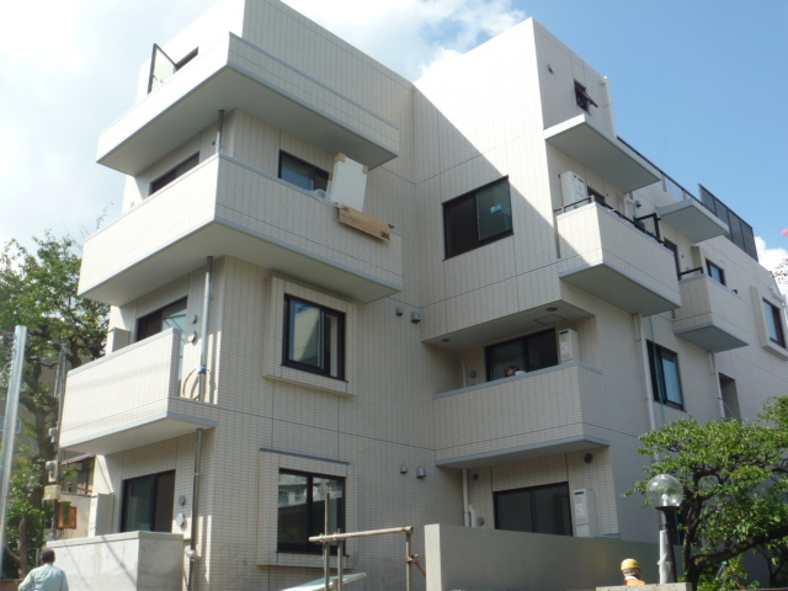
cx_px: 394
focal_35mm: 35
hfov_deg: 52.6
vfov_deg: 40.7
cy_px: 296
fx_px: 797
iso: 100
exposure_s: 1/250
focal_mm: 6.3
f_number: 5.6
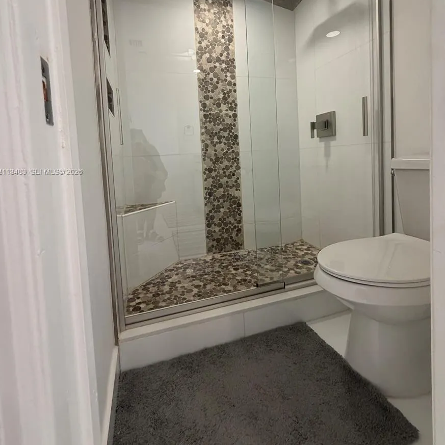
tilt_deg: -3.6
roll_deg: +3.5
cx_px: 217
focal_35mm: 17
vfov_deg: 82.7
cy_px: 172
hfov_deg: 84.0
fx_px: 247
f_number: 2.2
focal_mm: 2.22
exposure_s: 1/120
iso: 250
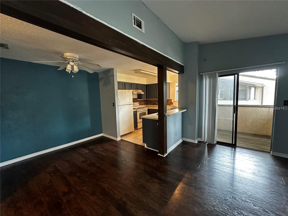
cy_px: 108
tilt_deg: -5.1
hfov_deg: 102.1
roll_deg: +1.7
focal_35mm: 14
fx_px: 116
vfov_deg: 85.7
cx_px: 144
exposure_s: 1/60
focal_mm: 2.22
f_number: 2.2
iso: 640
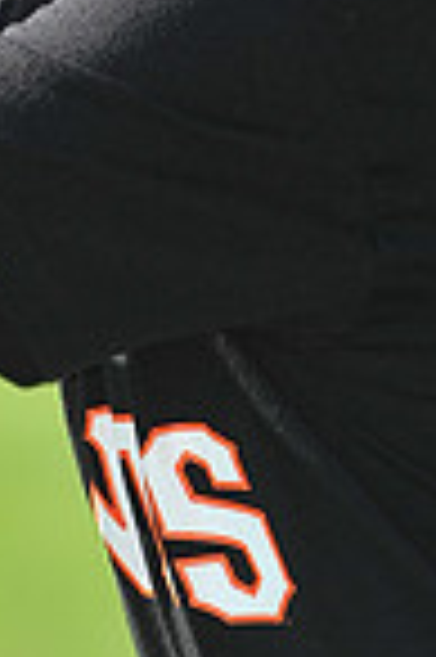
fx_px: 14494
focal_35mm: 796
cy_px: -207
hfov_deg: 1.7
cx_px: 130
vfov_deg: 2.6
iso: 200
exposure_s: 1/1000
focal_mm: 200
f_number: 4
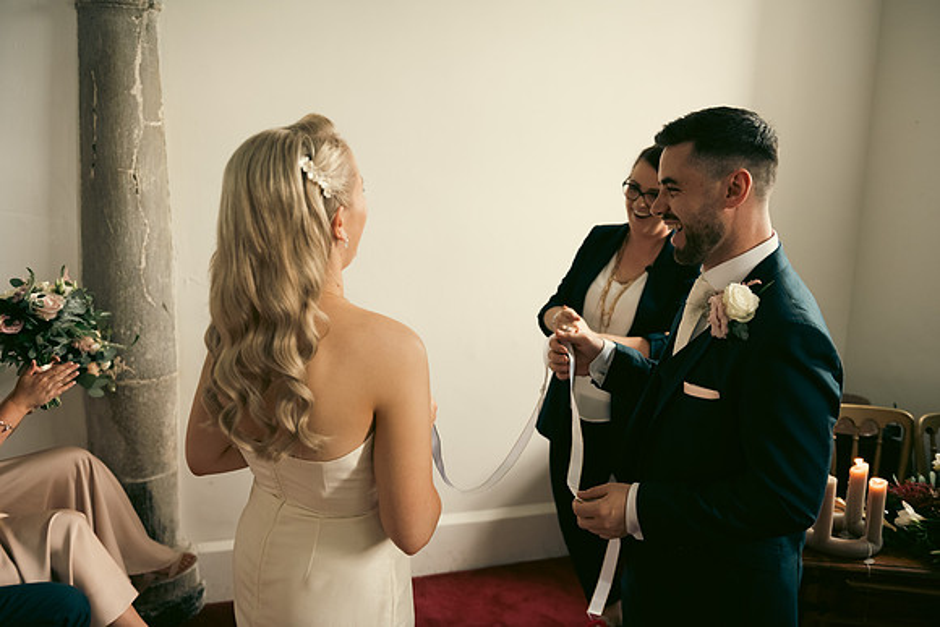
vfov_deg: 38.9
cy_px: 314
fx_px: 888
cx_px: 470
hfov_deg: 55.8
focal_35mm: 34
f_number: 3.5
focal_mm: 34
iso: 800
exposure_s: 1/160
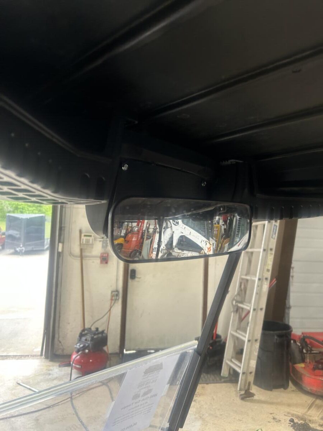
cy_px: 216
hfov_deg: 53.1
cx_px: 162
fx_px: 323
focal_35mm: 26
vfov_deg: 67.3
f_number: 1.5
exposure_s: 1/121
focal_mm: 5.7
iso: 80
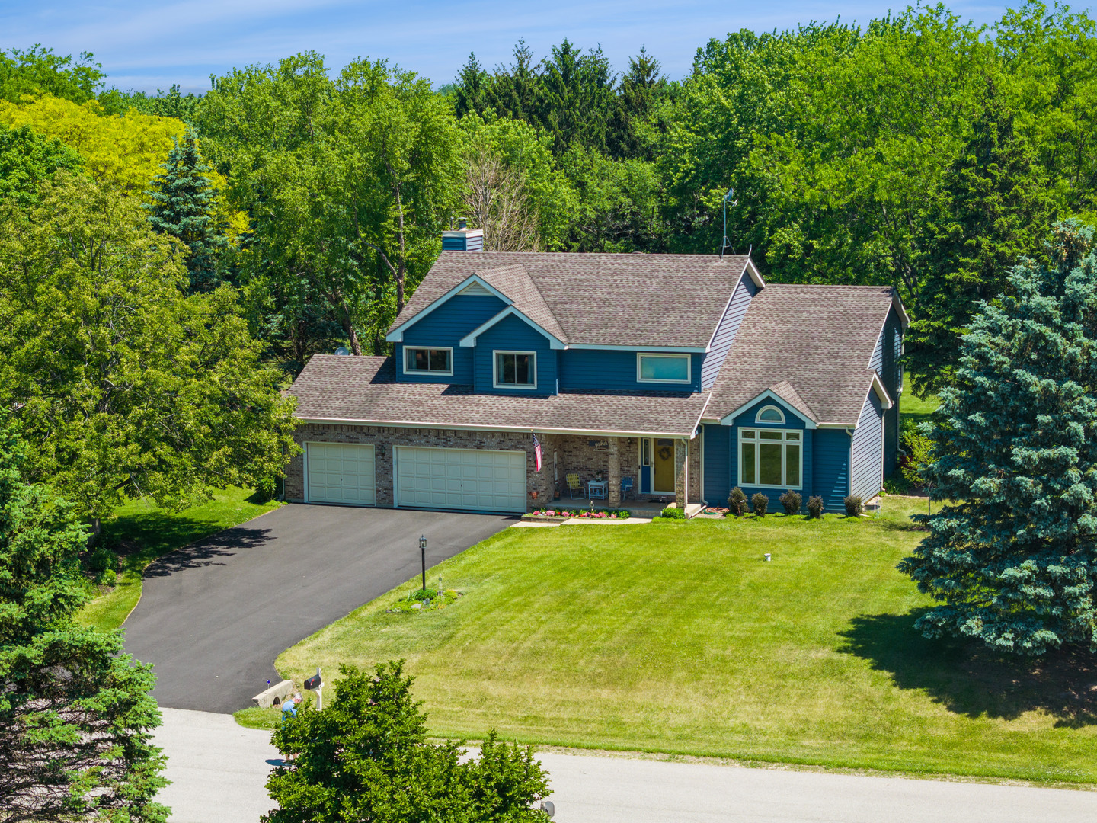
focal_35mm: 70
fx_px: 2218
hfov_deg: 27.8
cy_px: 412
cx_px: 548
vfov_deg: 21.0
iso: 100
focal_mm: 19.4
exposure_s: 1/800
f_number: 2.8
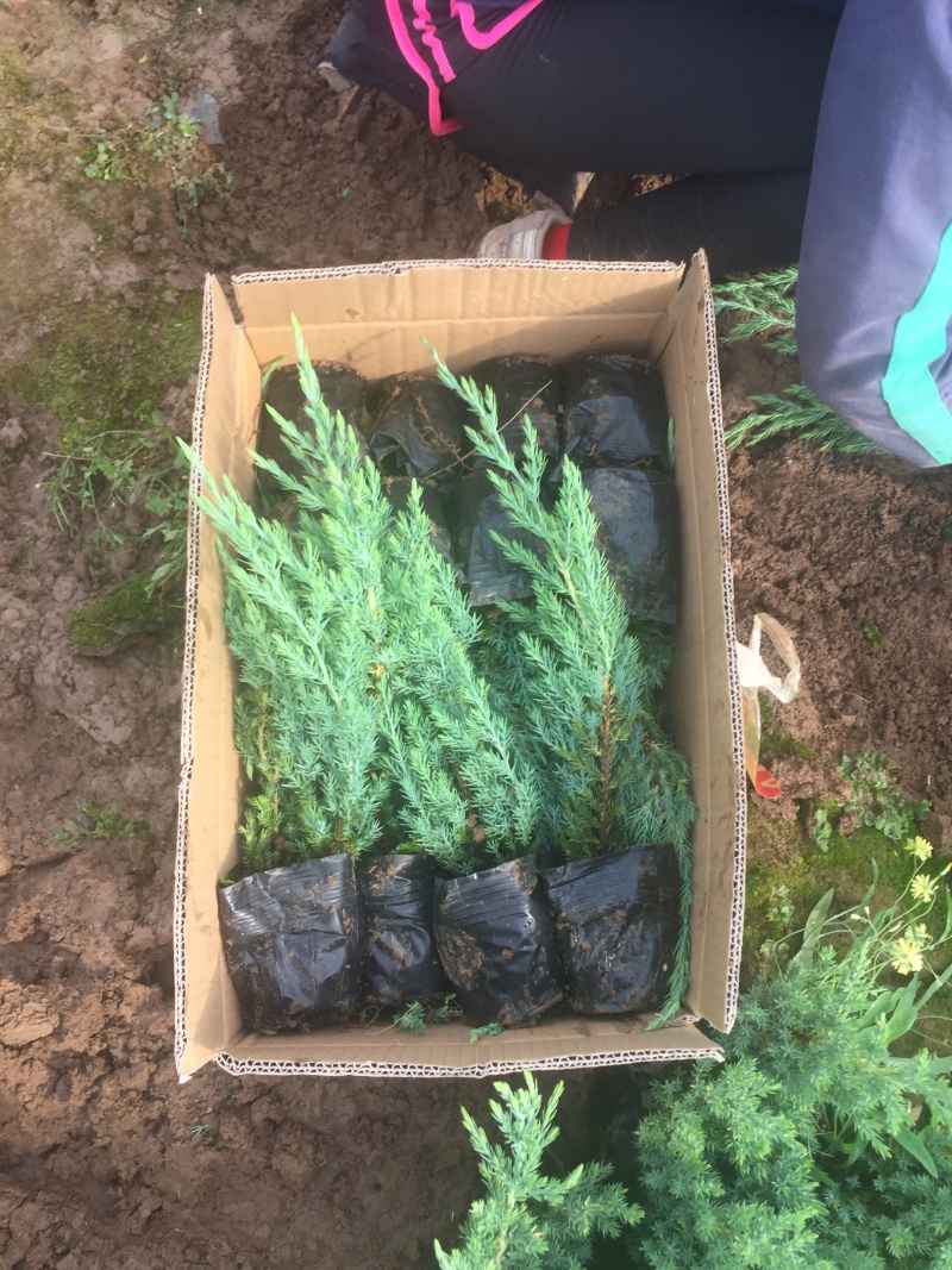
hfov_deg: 48.2
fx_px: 1064
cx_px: 476
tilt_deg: -77.3
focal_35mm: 29
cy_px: 635
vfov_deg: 61.7
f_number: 2.2
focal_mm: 4.15
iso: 32
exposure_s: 1/258
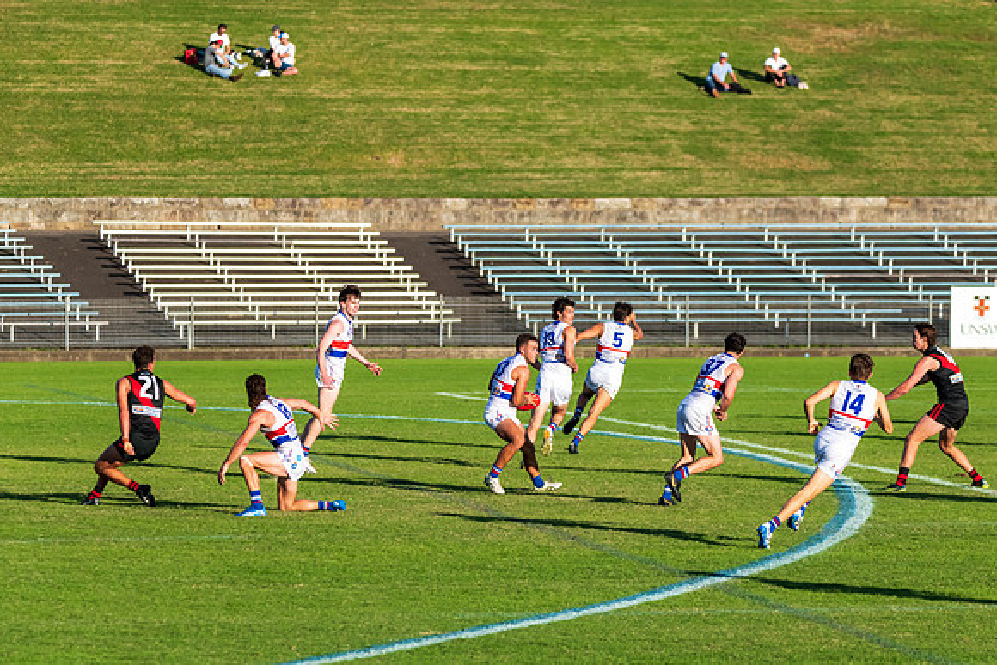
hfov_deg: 8.4
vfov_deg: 5.6
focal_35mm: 246
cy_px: 372
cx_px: 557
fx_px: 6810
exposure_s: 1/4000
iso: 1000
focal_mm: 220
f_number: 5.3
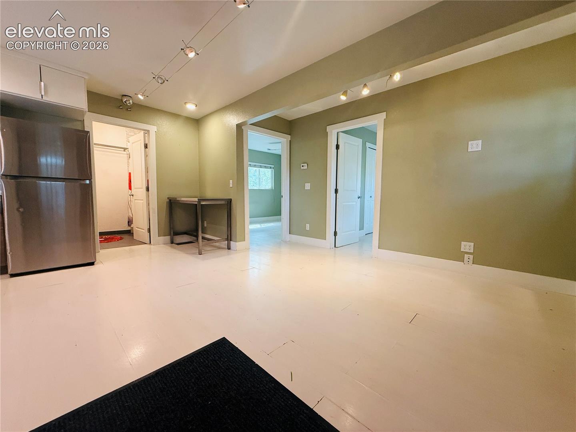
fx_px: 233
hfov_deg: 102.1
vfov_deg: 85.7
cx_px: 288
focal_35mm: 14
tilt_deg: -4.3
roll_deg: -1.0
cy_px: 216
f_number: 2.2
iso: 250
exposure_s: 1/120
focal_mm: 2.22
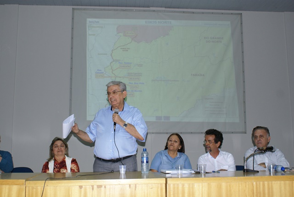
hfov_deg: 43.6
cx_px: 147
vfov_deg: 29.9
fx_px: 368
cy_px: 98
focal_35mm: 45
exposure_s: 1/60
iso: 400
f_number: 5
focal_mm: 30
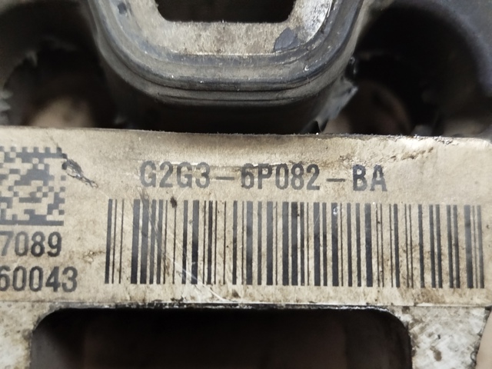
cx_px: 246
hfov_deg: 39.7
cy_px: 184
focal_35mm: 48
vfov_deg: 30.3
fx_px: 682
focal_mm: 5.31
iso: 640
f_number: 1.7
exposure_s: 1/25
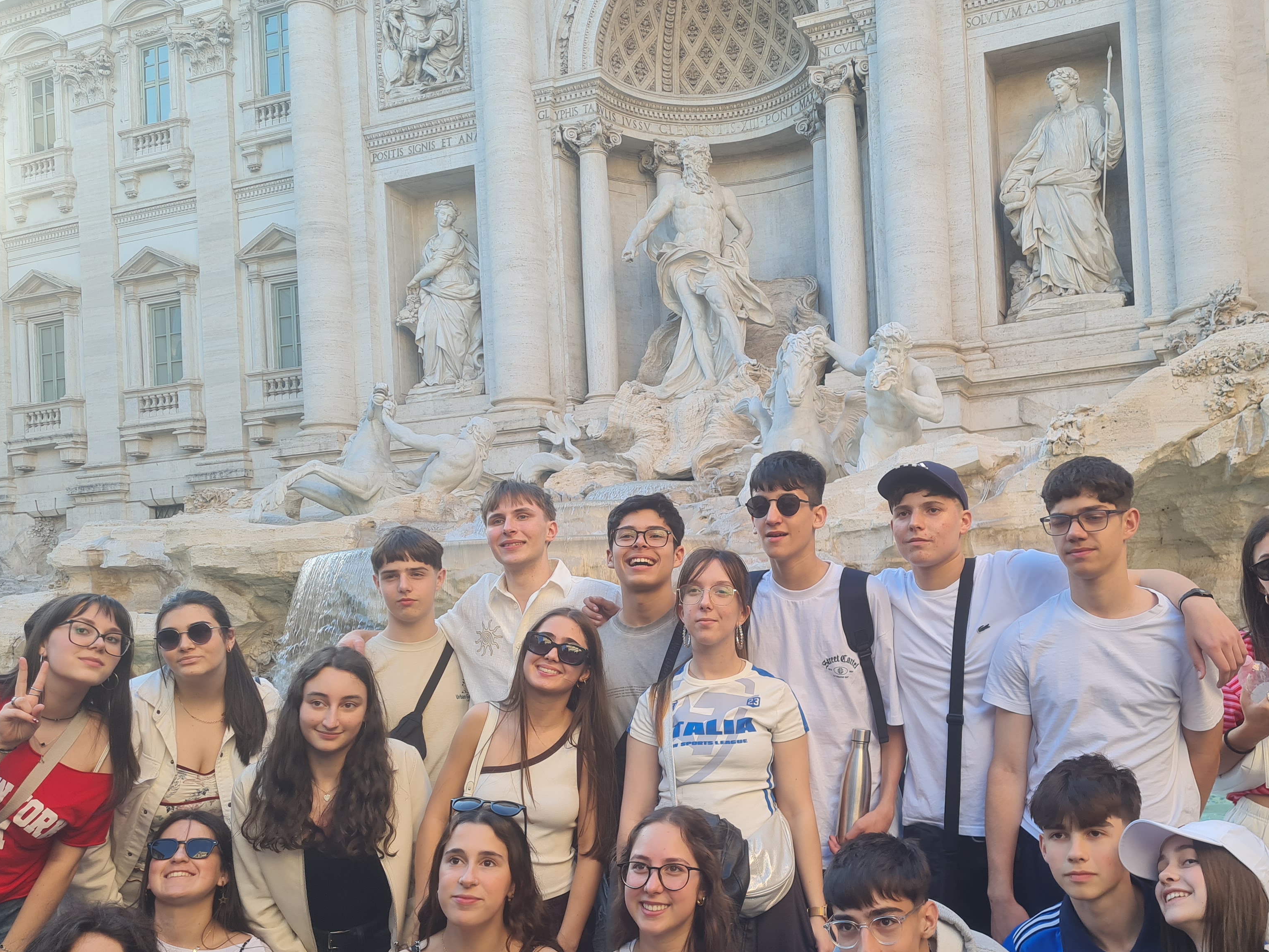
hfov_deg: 53.7
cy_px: 564
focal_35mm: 34
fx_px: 1246
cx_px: 739
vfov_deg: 41.6
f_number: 1.8
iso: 50
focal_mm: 5.4
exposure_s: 1/206
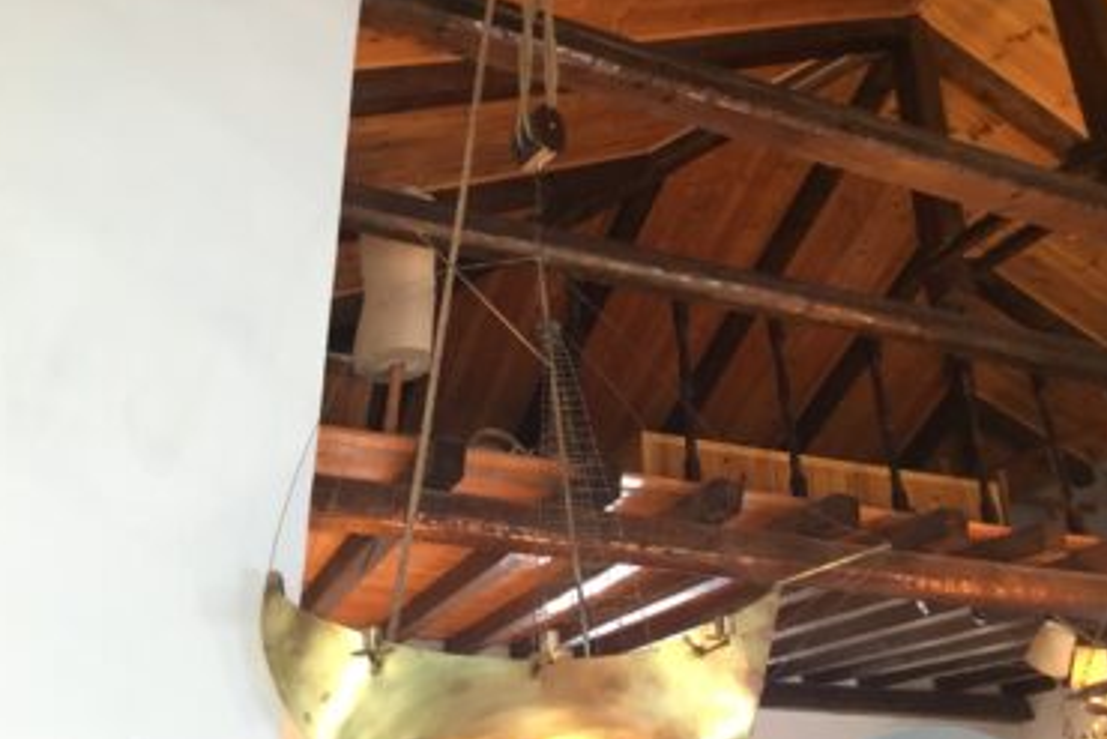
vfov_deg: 40.0
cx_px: 549
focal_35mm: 33
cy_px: 395
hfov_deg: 57.2
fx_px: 1015
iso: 400
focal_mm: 3.3
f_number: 2.4
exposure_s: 1/17
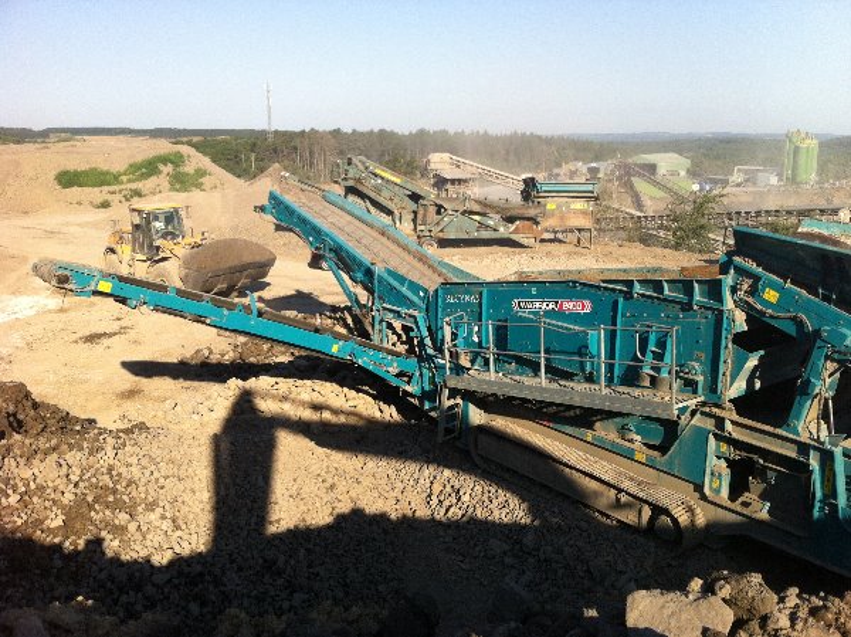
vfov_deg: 40.6
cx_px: 426
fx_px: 860
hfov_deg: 52.7
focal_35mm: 35
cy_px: 318
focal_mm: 3.85
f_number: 2.8
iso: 80
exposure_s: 1/1005
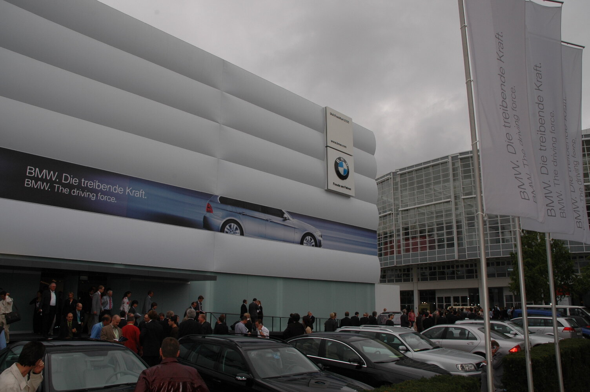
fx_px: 442
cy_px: 196
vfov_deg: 47.8
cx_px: 295
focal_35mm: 27
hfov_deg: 67.4
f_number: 10
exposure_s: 1/400
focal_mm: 18
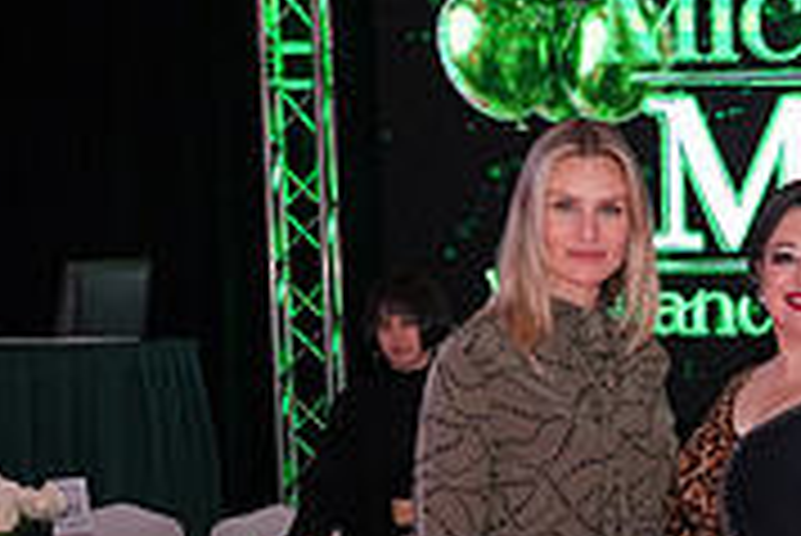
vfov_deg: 11.6
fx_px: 2538
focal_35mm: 114
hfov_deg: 17.3
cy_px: 754
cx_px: 904
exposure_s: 1/250
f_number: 5.6
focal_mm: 35
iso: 2000
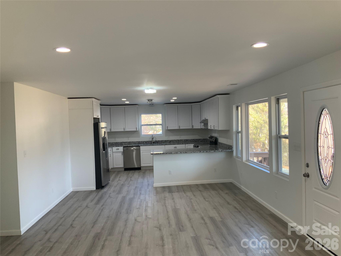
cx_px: 170
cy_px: 128
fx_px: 286
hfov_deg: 61.7
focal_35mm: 29
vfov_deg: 48.2
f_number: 1.8
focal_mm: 3
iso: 50
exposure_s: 1/60
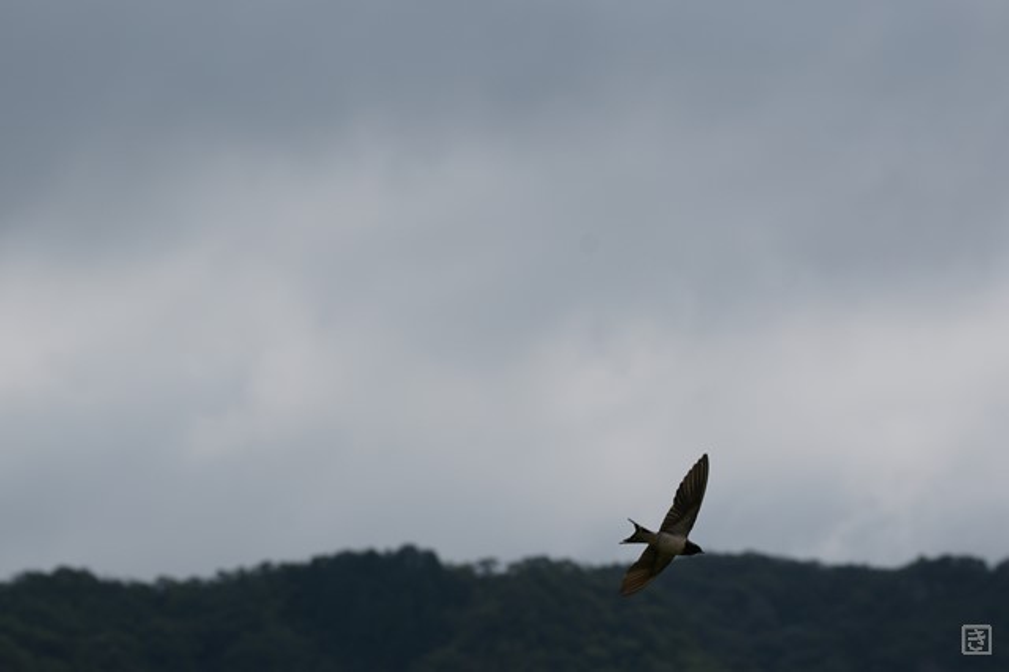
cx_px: 504
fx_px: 5042
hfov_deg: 11.4
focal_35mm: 180
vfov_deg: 7.6
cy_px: 336
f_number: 8
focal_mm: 120
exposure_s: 1/1250
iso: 200
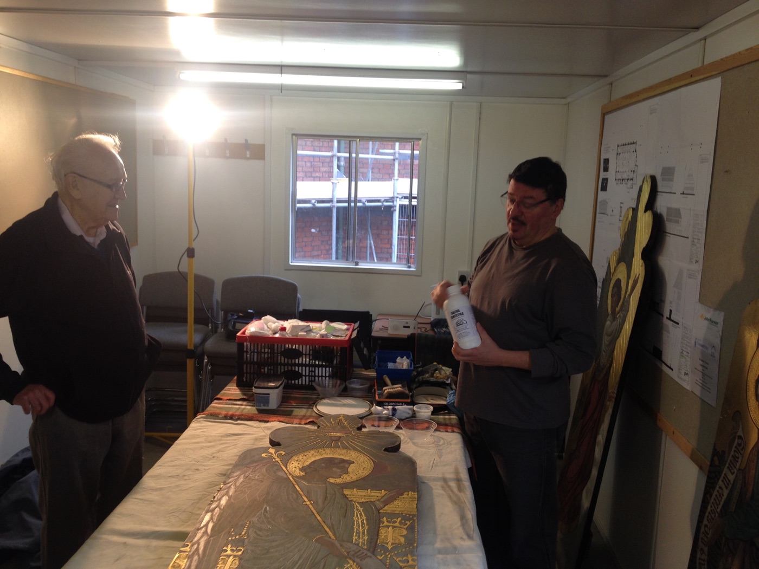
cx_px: 380
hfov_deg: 52.6
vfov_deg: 40.7
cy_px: 284
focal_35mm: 35
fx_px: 767
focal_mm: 4.28
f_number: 2.4
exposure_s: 1/40
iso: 64
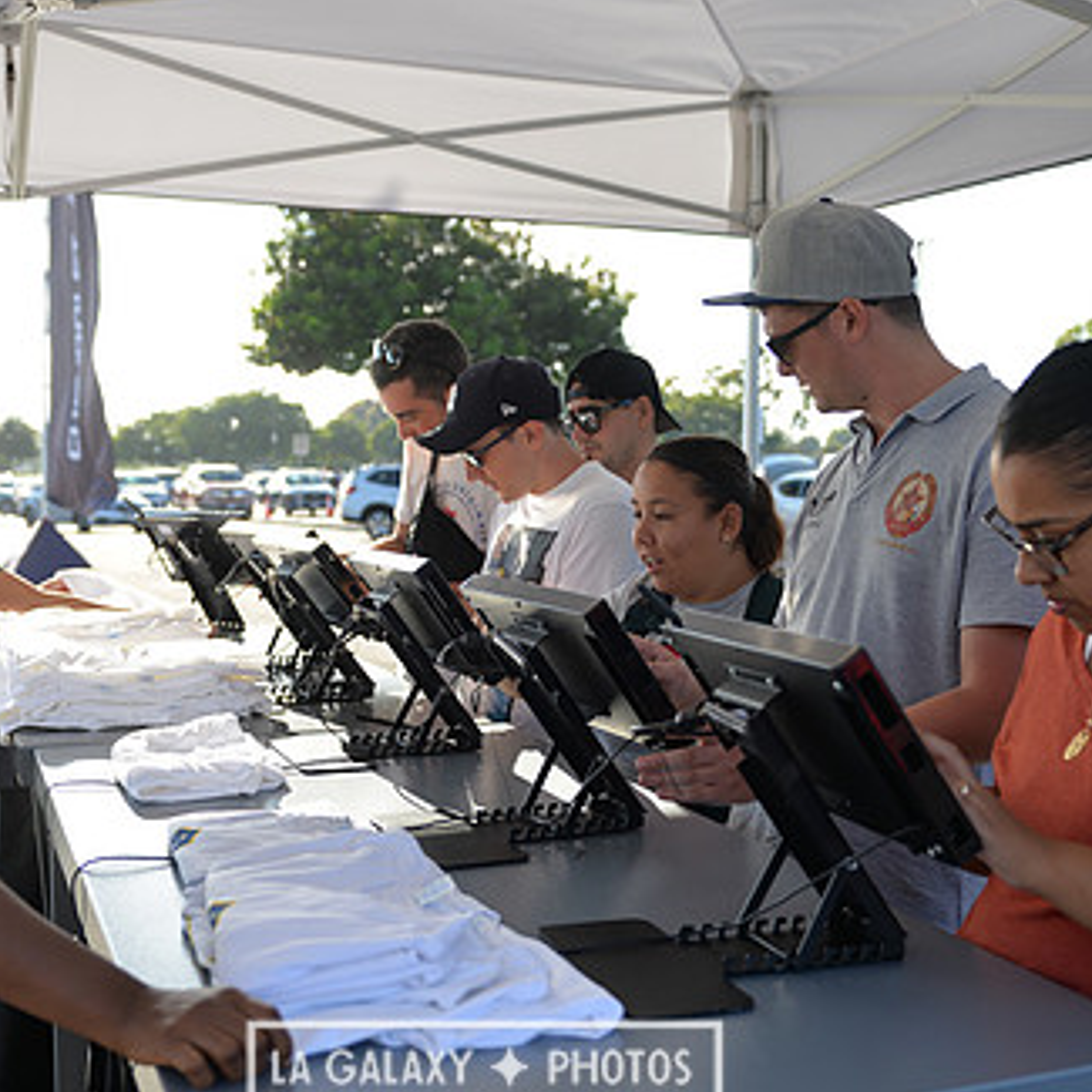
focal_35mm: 44
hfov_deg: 38.3
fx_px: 1570
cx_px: 484
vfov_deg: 38.3
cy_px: 563
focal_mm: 29
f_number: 2.8
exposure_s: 1/640
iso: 100
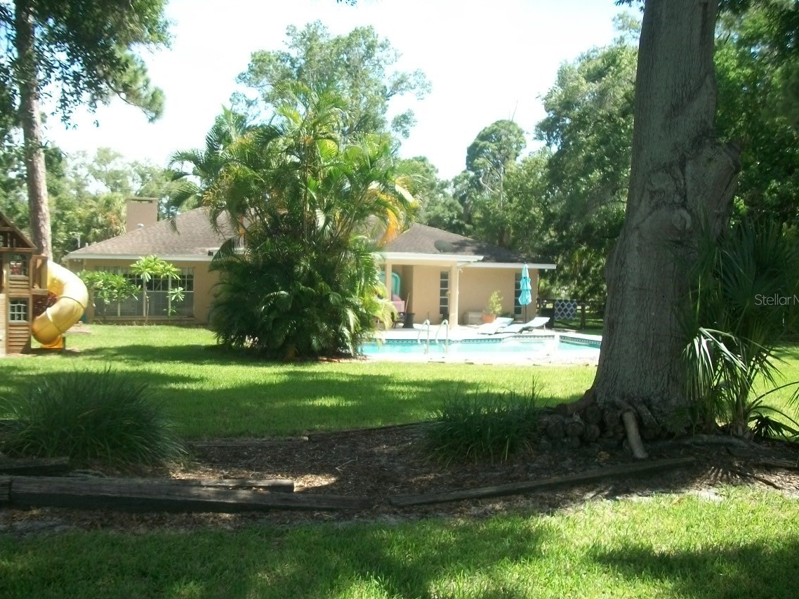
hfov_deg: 51.3
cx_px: 371
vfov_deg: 39.6
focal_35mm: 36
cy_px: 299
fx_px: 831
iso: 80
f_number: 2.9
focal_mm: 5.7
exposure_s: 1/400
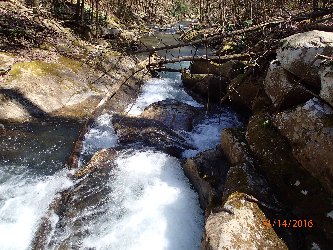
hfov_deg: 69.4
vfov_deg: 54.9
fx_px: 240
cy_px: 125
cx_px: 166
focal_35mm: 25
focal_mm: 4.5
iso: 200
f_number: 2.8
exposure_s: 1/640
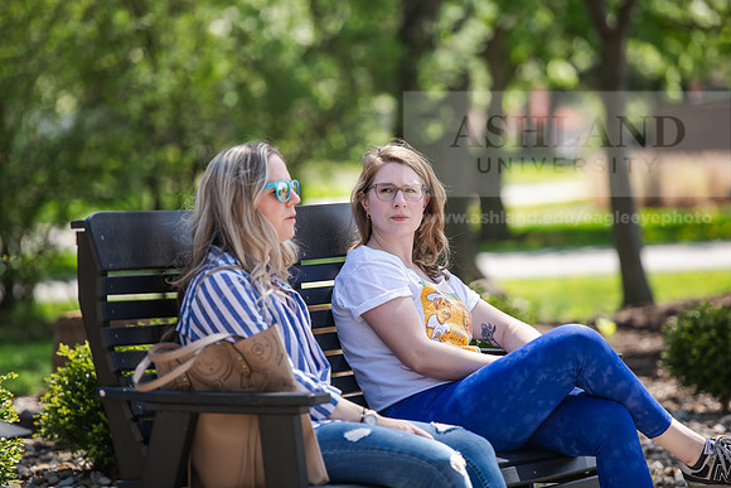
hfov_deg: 11.1
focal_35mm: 185
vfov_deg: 7.4
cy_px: 244
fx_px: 3757
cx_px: 366
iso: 100
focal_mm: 185
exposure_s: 1/250
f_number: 3.2
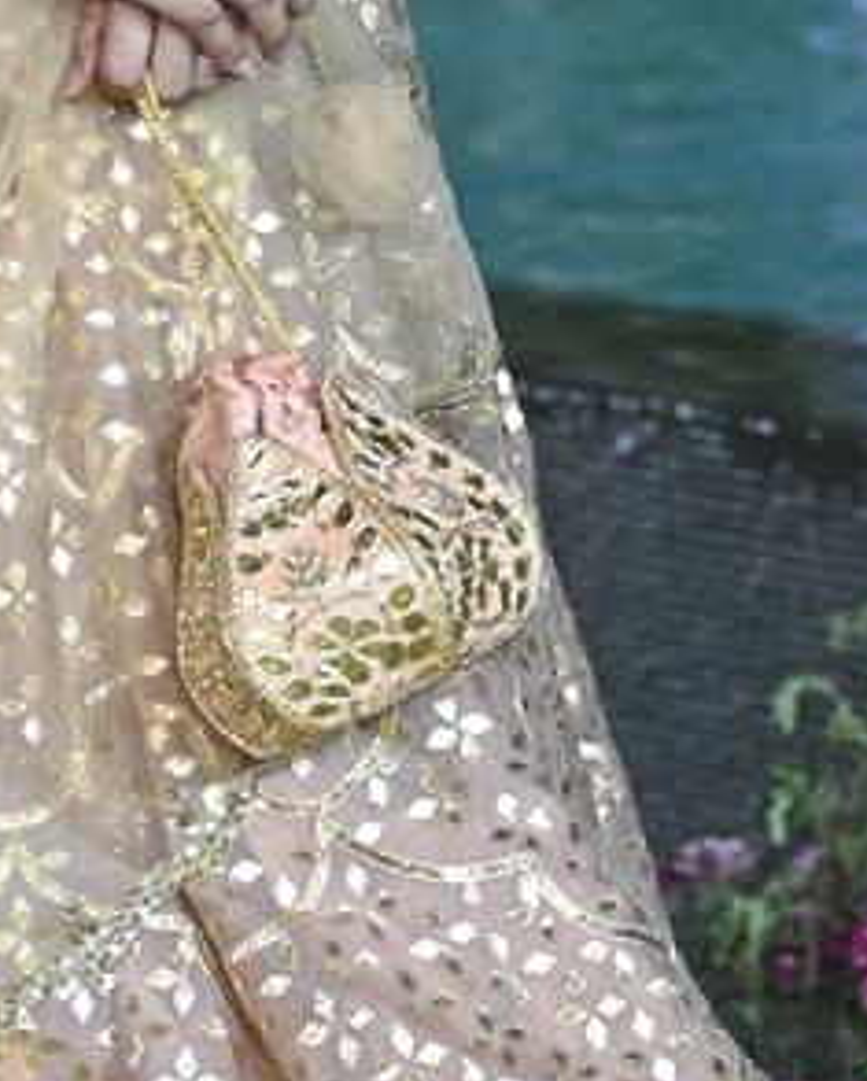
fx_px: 9223
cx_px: 465
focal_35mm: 288
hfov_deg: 5.4
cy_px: -402
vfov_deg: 6.6
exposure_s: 1/200
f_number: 2.5
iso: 1600
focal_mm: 50
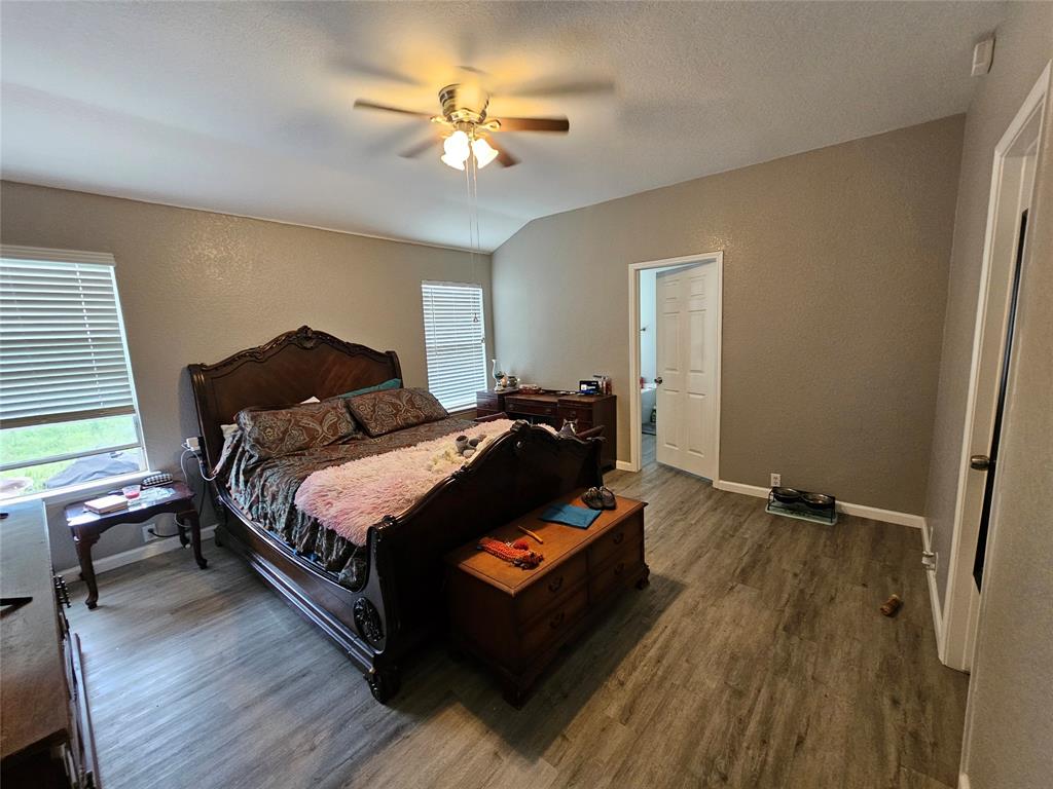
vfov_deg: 89.9
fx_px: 395
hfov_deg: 106.2
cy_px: 394
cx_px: 526
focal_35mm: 13
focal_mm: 2.2
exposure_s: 1/40
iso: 400
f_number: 2.2
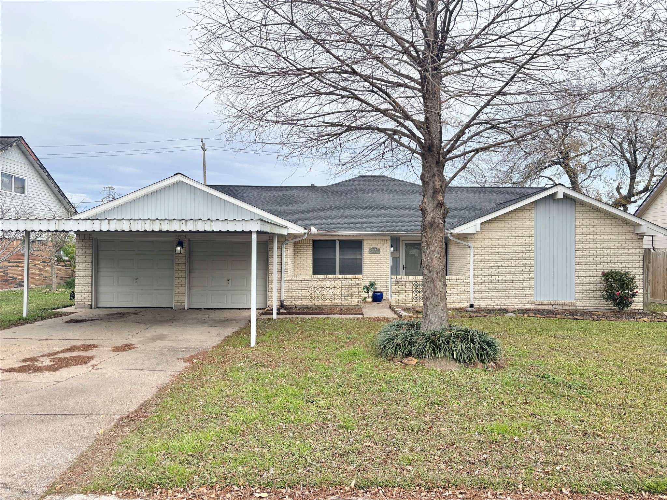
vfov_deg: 53.1
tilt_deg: +1.2
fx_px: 501
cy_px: 250
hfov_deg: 67.3
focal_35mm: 26
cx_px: 334
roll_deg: -0.4
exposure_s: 1/1984
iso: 50
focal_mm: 5.96
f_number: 1.6
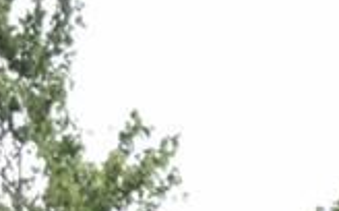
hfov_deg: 6.5
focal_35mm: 296
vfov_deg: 4.3
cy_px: 581
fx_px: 2733
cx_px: 978
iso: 100
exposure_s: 1/200
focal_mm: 31
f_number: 4.2
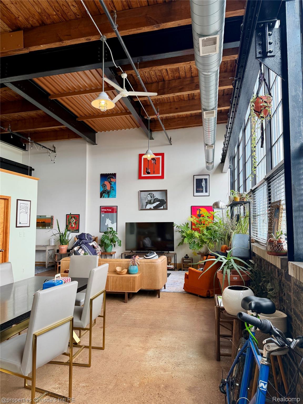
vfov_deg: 71.6
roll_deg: +1.2
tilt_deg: +3.8
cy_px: 202
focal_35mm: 24
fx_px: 280
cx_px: 152
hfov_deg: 56.8
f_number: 1.78
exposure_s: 1/163
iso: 80
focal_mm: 6.76
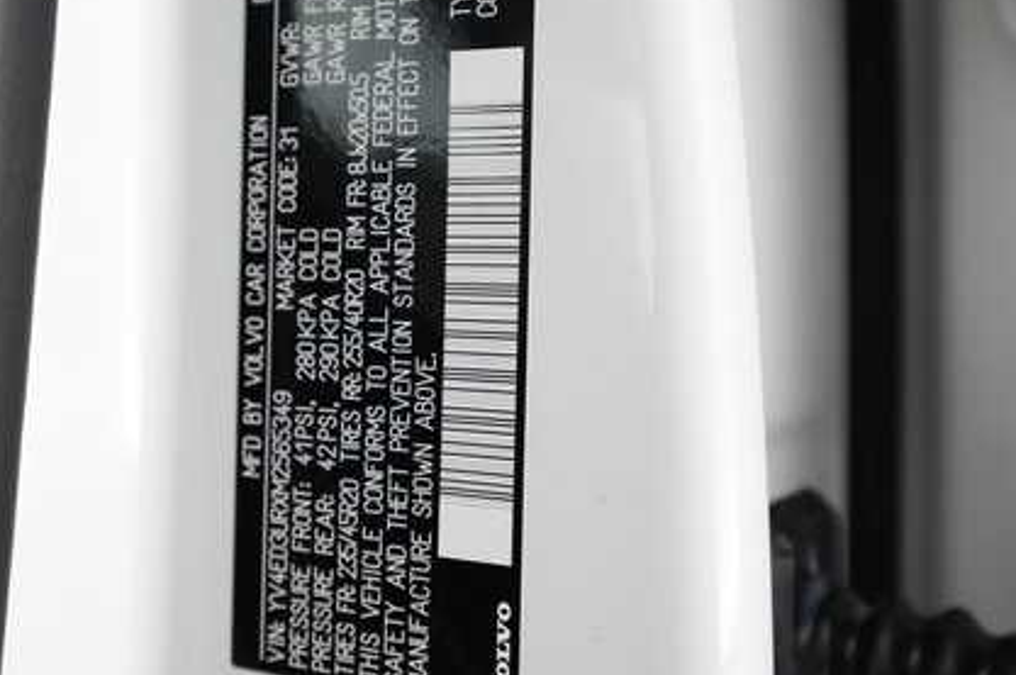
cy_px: 249
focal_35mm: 43
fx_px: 1212
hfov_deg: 44.8
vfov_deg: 31.0
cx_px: 334
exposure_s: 1/100
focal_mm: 28
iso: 10000
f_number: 4.5
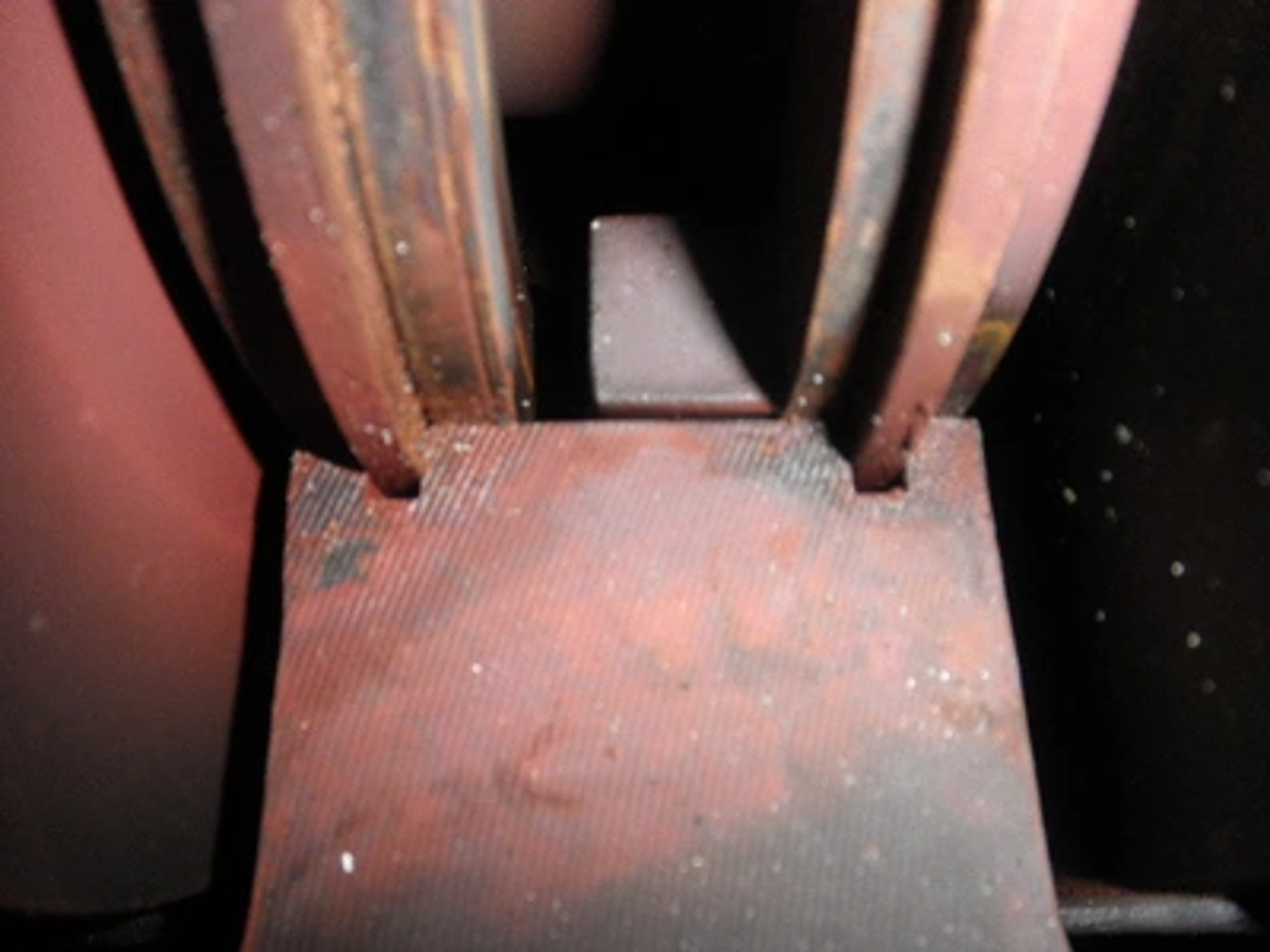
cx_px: 635
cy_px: 476
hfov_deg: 63.4
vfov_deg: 49.7
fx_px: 1027
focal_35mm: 28
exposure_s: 1/30
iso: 200
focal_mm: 5
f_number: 8.5
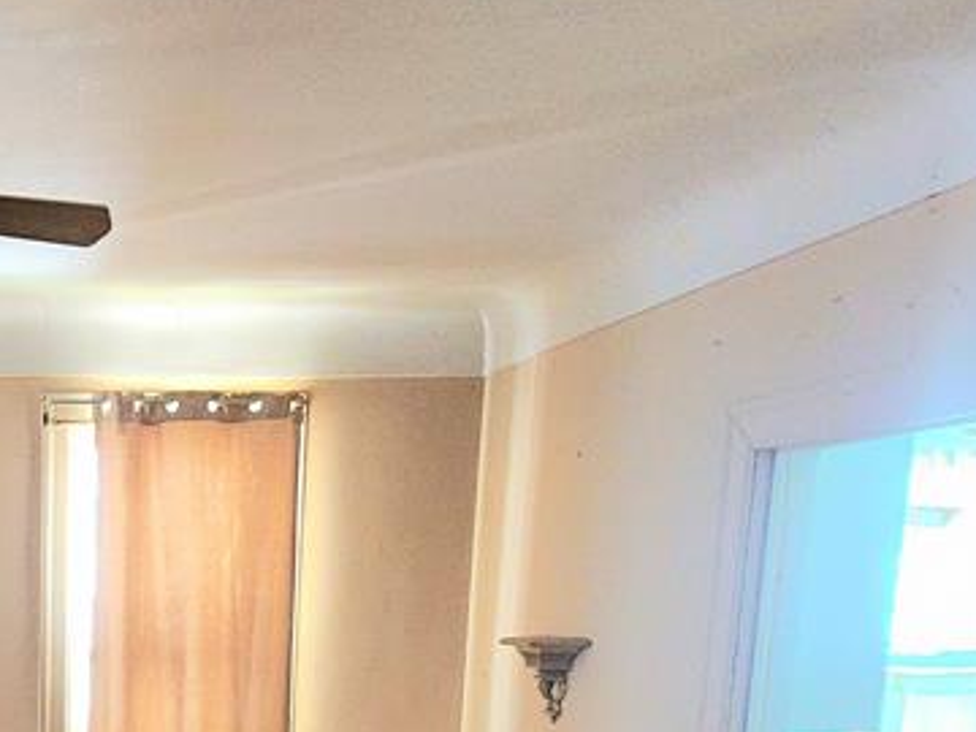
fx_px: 1043
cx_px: -52
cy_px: 786
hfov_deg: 41.7
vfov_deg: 34.0
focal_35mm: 37
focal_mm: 2.2
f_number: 2.2
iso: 500
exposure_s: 1/30
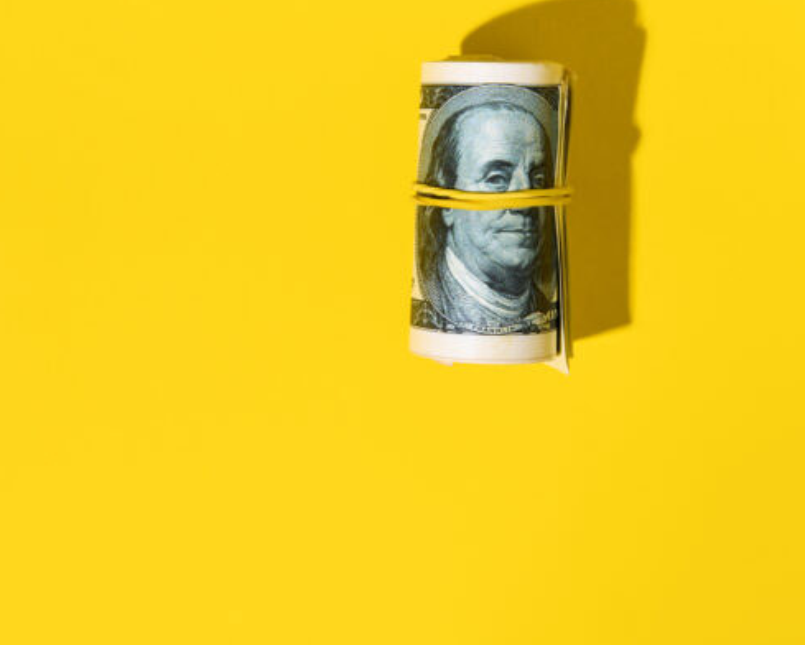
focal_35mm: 81
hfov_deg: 23.5
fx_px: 1931
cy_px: 229
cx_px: 492
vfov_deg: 18.9
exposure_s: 1/160
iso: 80
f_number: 13
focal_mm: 55
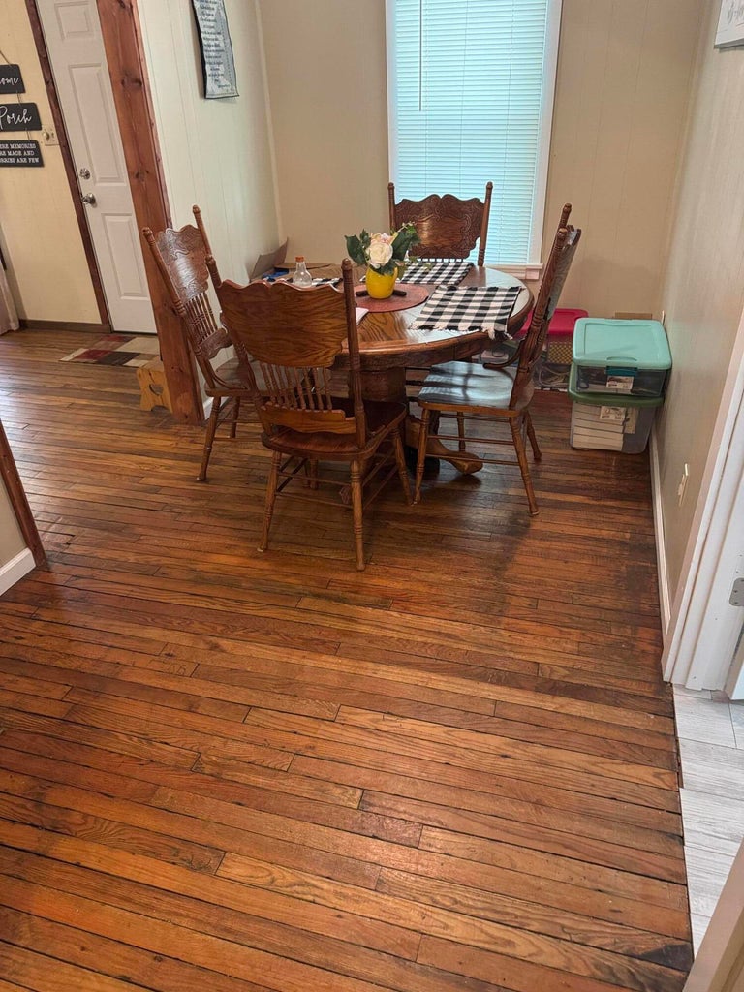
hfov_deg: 56.8
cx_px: 372
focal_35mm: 24
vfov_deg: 71.6
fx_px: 688
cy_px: 496
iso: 640
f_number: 1.78
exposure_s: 1/40
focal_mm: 6.76
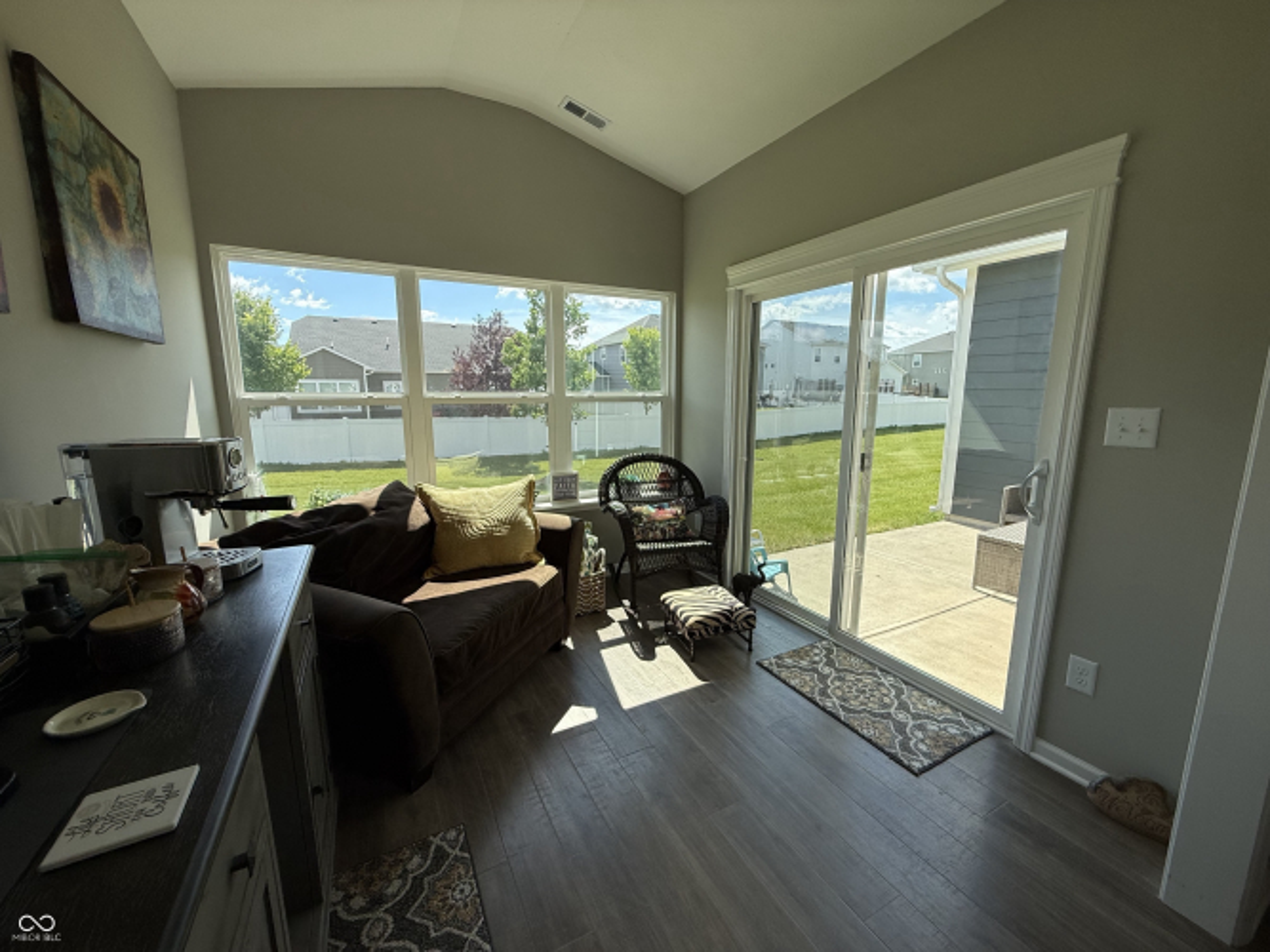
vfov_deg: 85.7
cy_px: 476
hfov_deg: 102.1
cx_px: 635
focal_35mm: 14
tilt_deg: -9.8
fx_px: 514
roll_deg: +0.2
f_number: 2.2
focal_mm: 2.22
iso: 64
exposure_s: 1/901
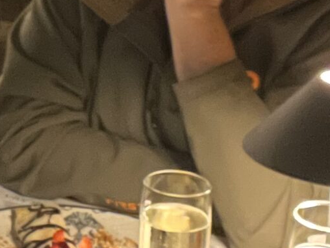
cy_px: 14
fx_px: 1106
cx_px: -48
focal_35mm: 116
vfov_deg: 12.6
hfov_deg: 16.4
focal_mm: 2.71
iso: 1250
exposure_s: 1/14
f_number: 2.2
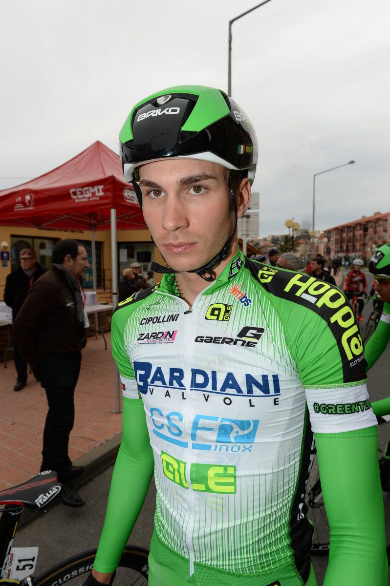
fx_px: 391
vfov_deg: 73.8
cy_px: 293
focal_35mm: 24
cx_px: 195
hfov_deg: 53.1
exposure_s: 1/250
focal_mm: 24
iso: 200
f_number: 8
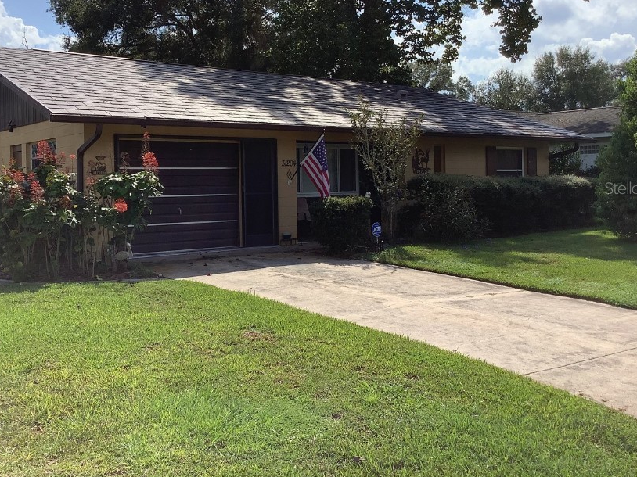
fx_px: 717
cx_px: 278
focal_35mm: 39
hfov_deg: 47.8
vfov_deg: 36.6
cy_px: 188
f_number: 2.4
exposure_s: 1/1314
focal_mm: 3.3
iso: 25
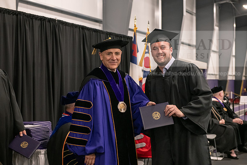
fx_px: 425
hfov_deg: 32.4
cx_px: 124
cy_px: 82
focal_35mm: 62
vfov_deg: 21.9
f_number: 5
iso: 2500
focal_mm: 62
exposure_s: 1/125
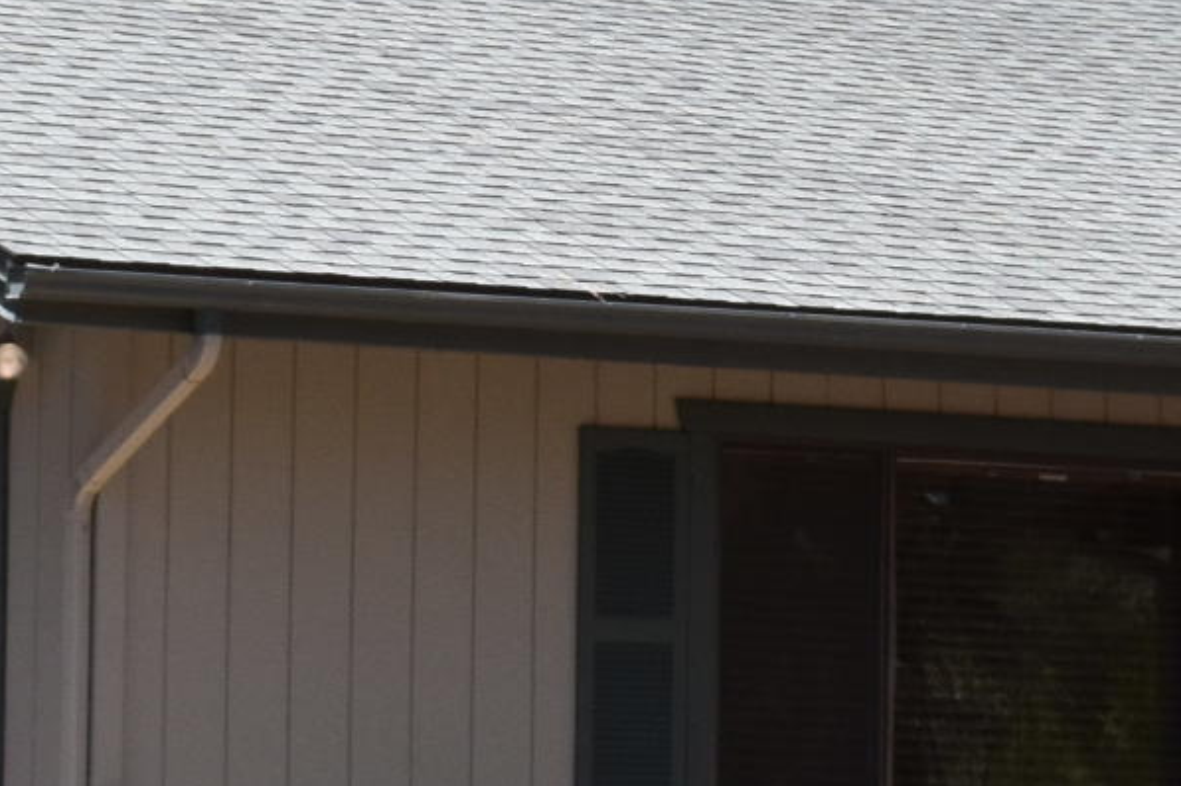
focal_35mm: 256
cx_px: 731
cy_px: 446
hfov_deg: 8.0
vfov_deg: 5.4
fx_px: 8393
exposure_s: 1/500
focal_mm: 34
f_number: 11
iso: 500
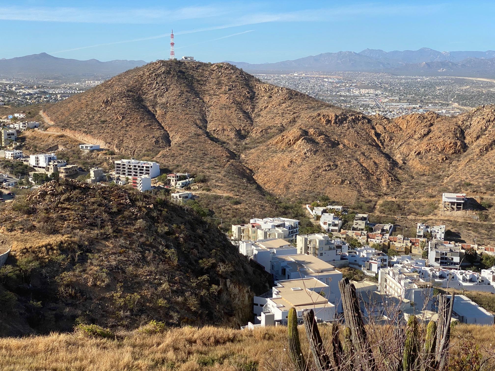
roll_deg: -0.8
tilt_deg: -7.2
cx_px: 248
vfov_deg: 28.0
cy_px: 186
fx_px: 744
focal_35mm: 52
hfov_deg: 36.8
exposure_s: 1/1546
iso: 20
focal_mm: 6
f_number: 2
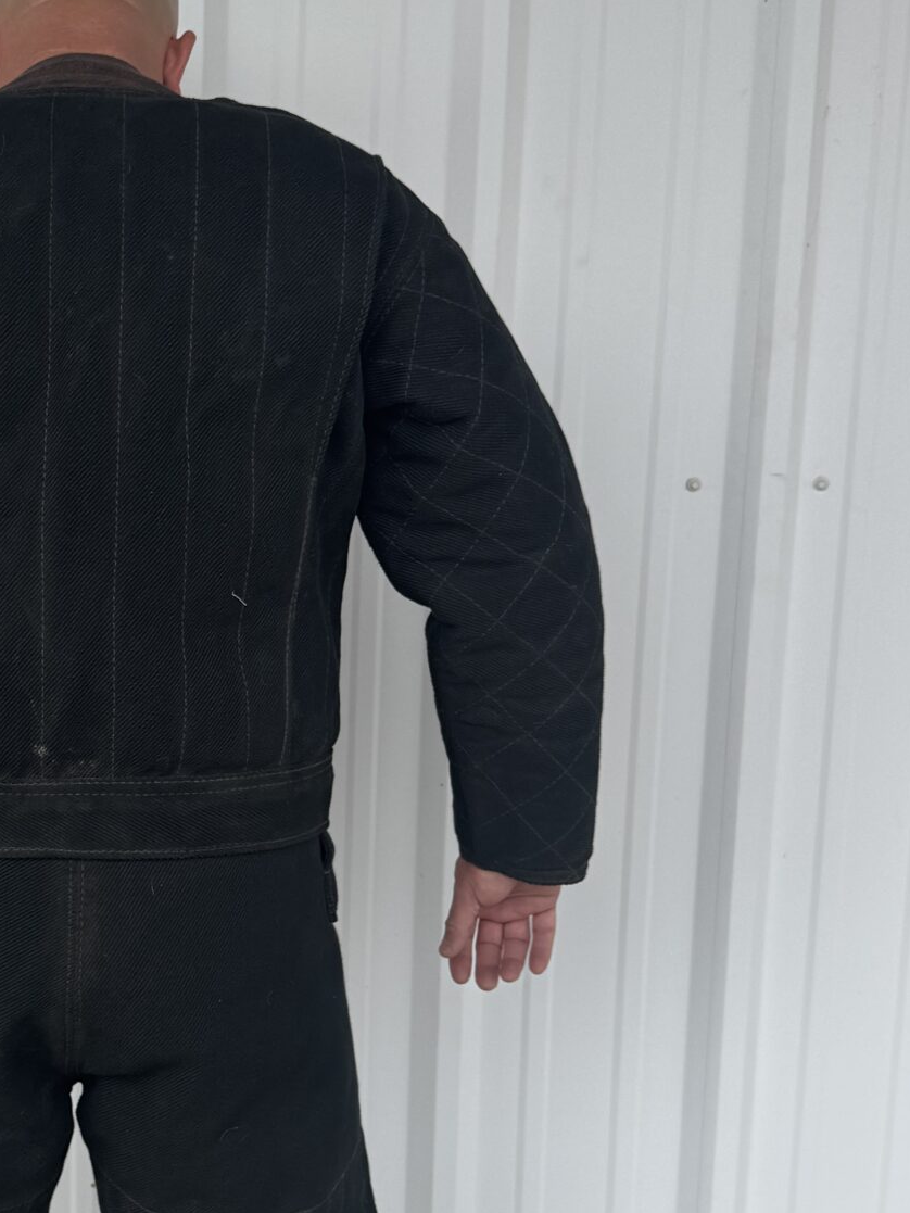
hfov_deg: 25.5
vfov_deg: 34.8
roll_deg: -0.1
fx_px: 1927
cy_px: 729
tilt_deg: -12.3
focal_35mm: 55
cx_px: 47
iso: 80
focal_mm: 6.76
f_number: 1.78
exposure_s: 1/2174
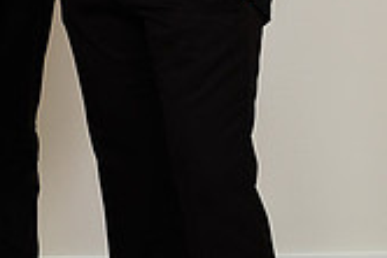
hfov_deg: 12.2
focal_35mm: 161
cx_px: -168
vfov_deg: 8.3
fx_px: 1732
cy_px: -175
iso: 200
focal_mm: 46
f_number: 6.3
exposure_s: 1/160
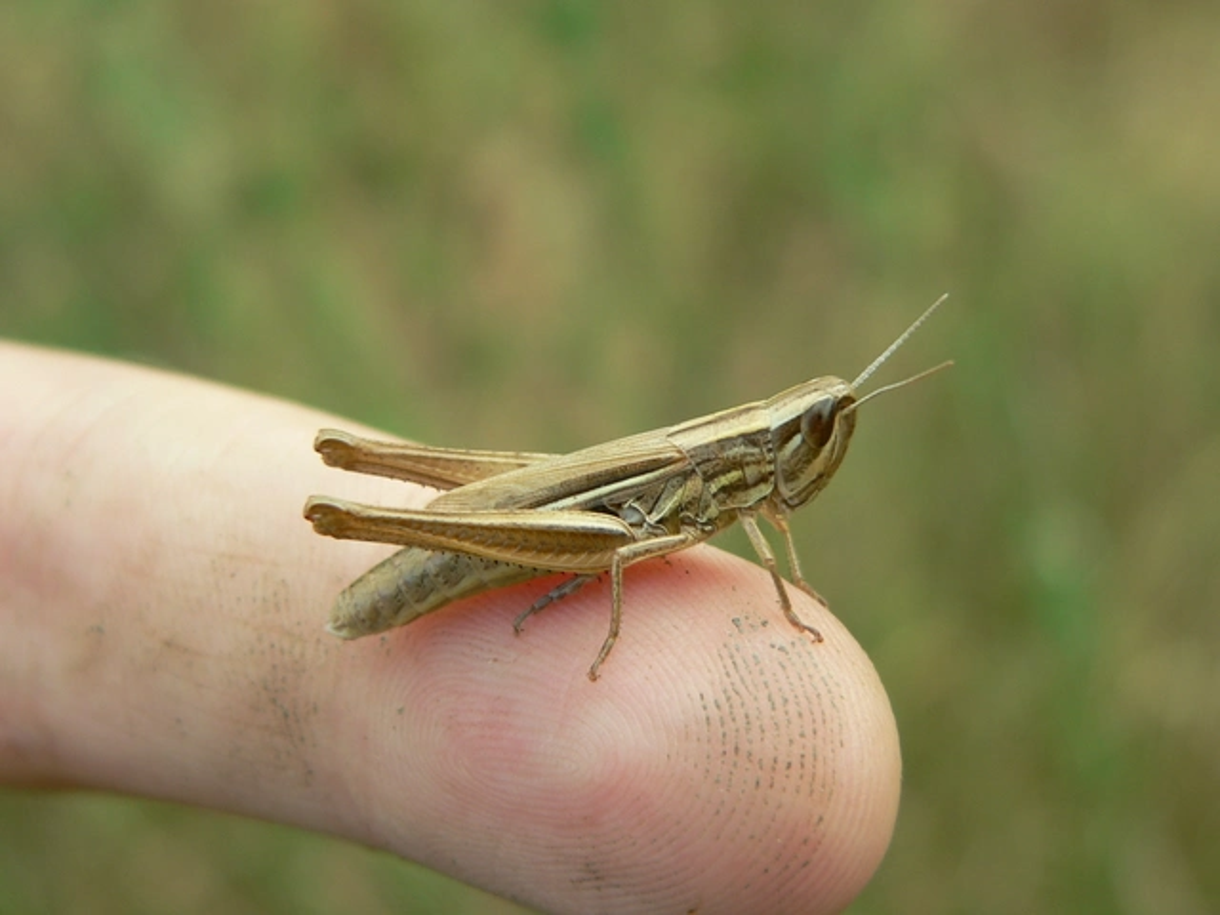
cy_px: 458
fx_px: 2538
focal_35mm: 72
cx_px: 610
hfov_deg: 27.0
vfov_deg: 20.4
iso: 80
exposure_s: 1/100
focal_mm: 12
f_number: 2.8
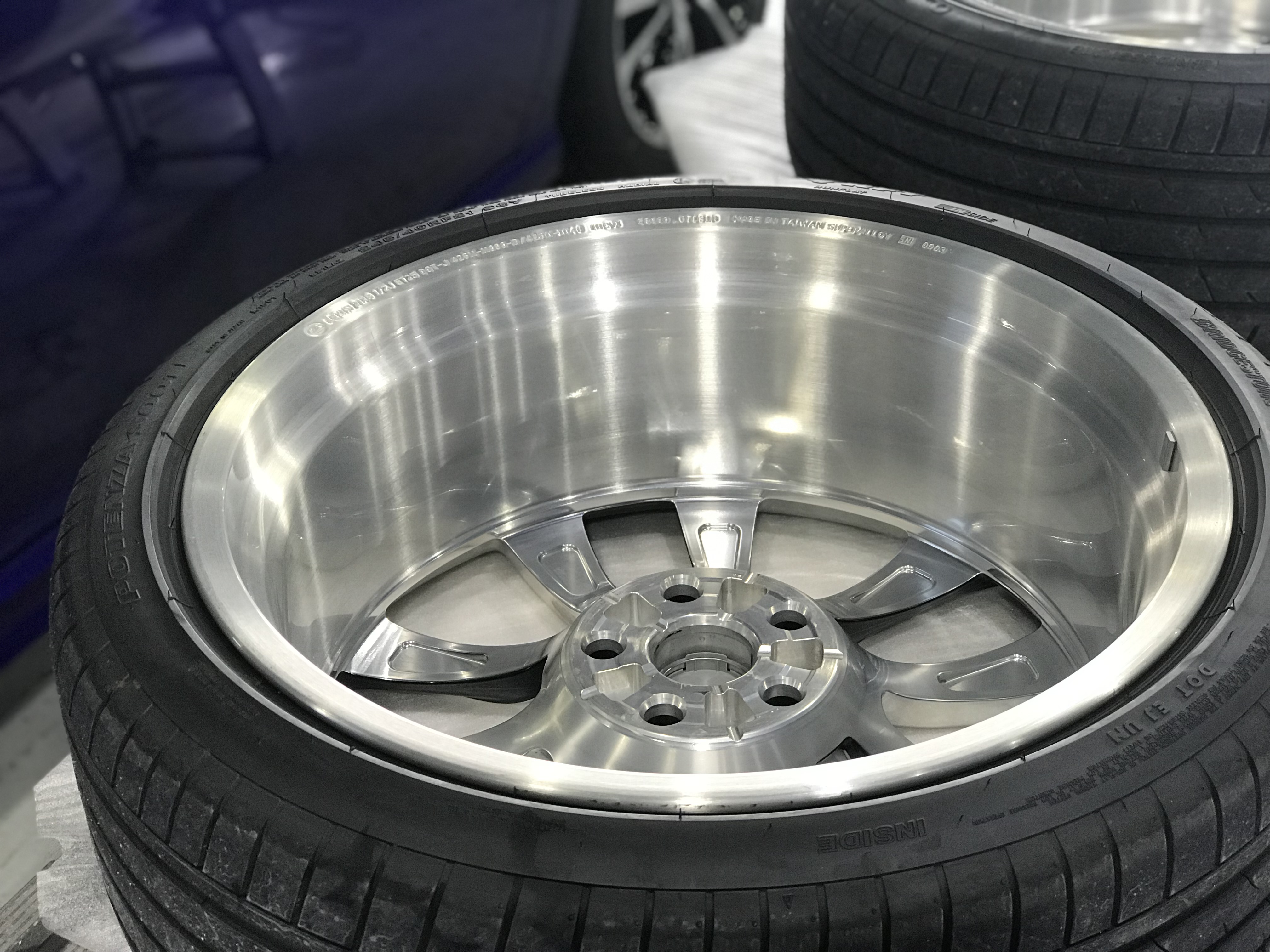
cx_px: 635
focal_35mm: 57
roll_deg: +2.2
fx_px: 2091
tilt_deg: -34.3
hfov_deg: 33.8
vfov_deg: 25.7
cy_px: 476
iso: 125
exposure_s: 1/60
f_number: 2.8
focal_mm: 6.6
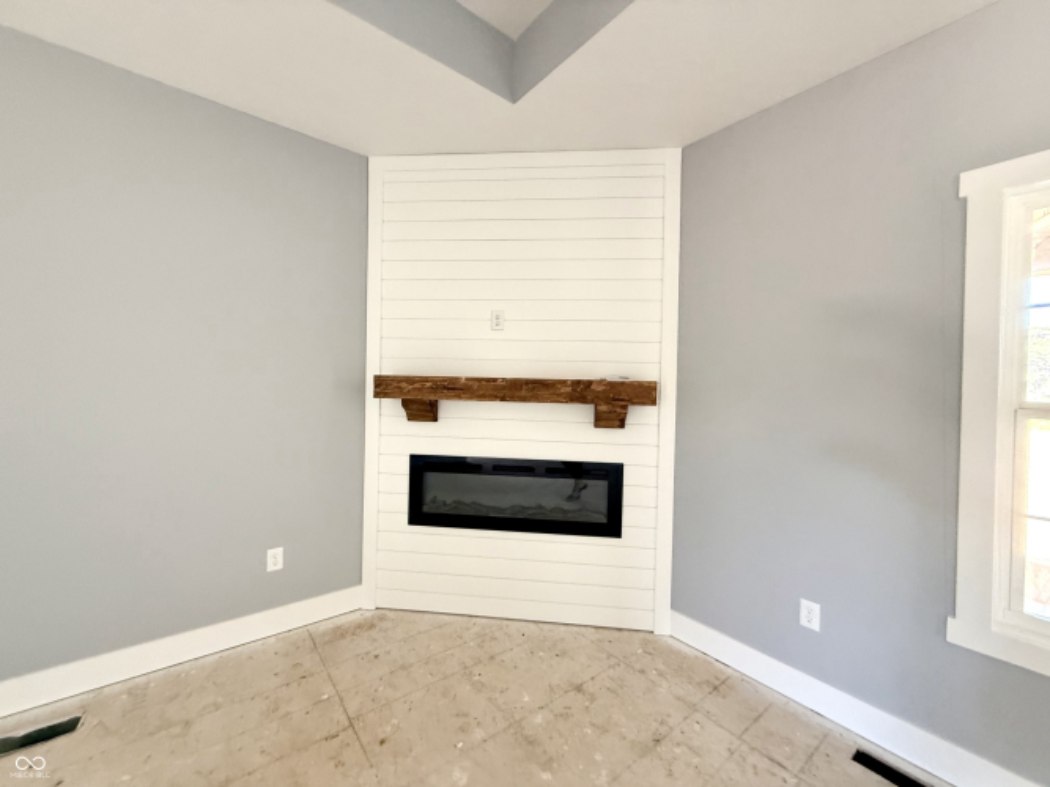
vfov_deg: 85.7
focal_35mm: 14
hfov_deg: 102.1
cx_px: 525
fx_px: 425
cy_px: 394
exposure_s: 1/99
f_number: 2.2
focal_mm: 2.22
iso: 250
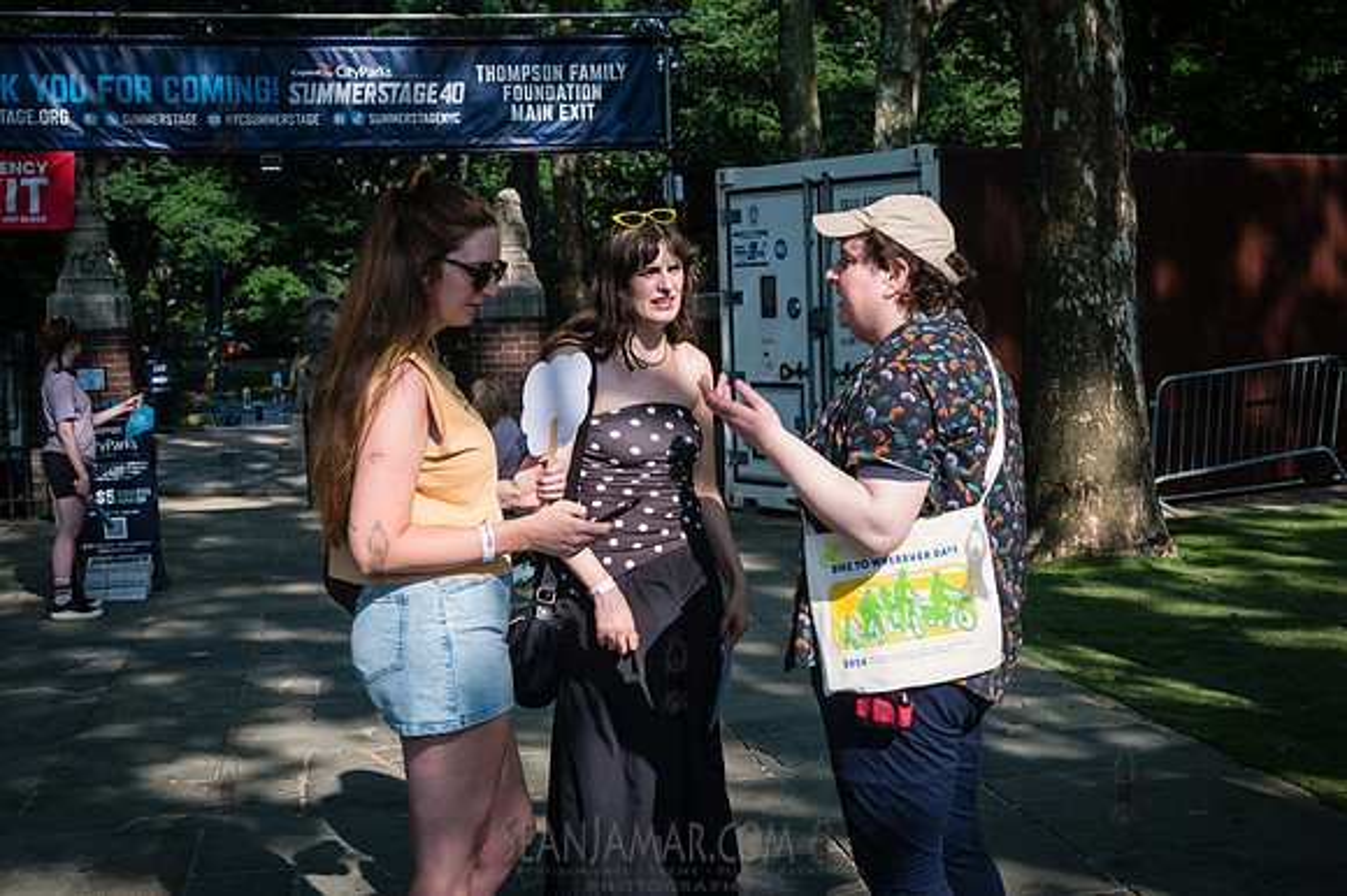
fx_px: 1882
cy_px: 467
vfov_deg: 26.8
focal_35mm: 50
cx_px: 733
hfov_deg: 39.4
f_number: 4.5
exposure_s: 1/500
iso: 160
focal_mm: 44
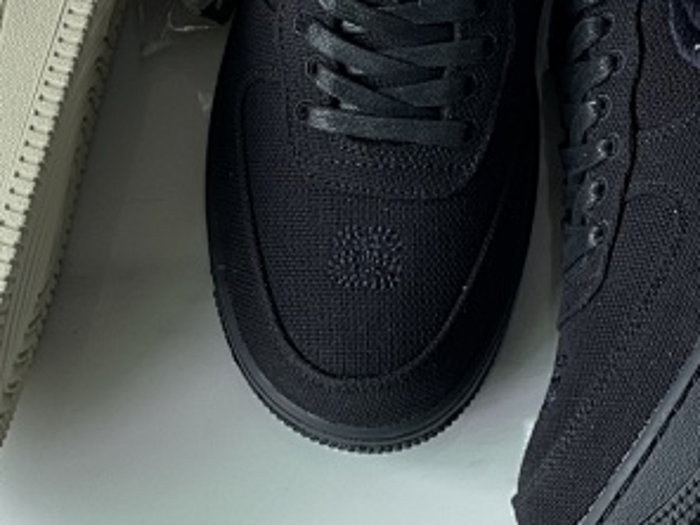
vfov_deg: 8.5
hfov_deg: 11.4
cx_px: 213
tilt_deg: -72.0
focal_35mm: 173
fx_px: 3498
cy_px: -73
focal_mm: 7.5
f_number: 2.2
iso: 25
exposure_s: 1/121
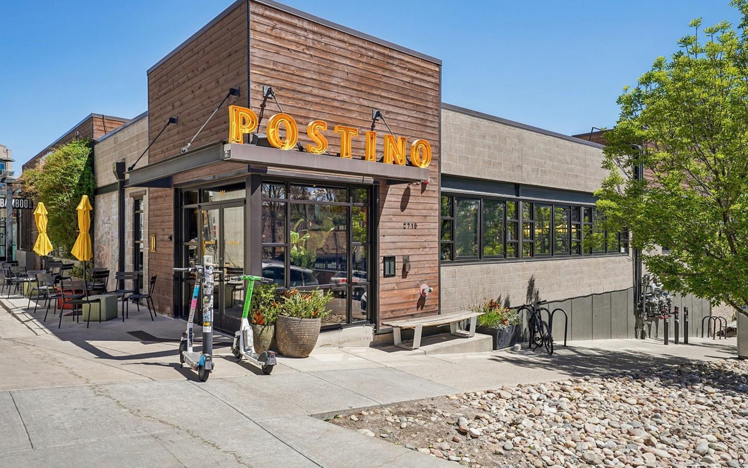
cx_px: 379
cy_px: 224
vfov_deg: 51.6
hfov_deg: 75.4
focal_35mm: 24
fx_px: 484
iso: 100
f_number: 8
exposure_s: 1/160
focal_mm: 22.7
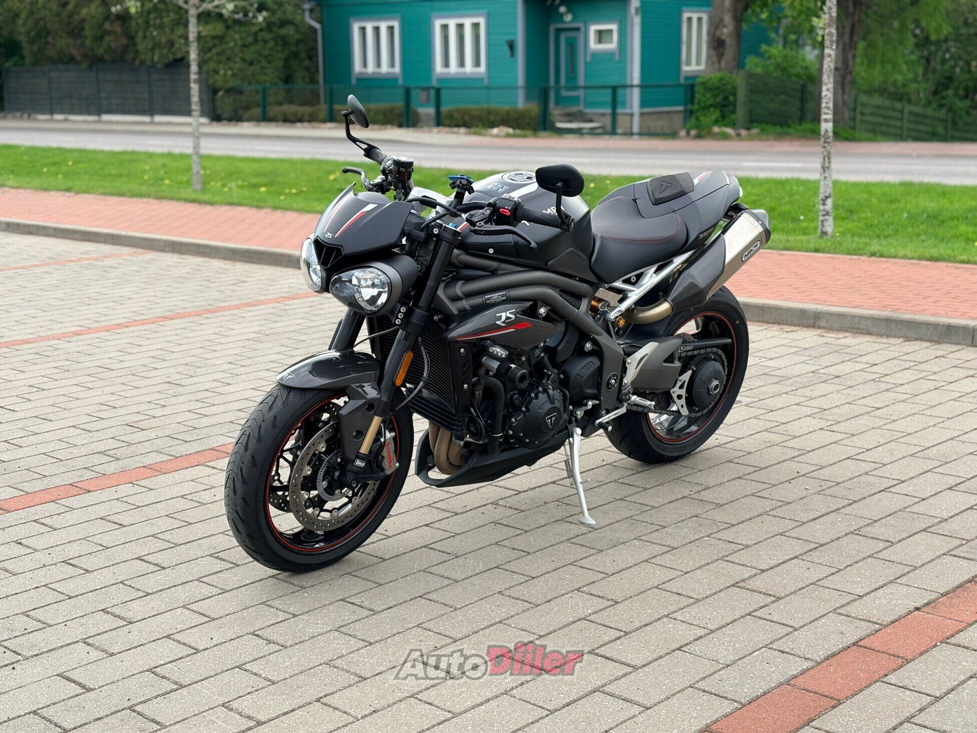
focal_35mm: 52
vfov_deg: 28.0
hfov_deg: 36.8
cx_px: 488
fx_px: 1468
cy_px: 366
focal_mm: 5.96
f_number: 1.6
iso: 40
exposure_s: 1/933
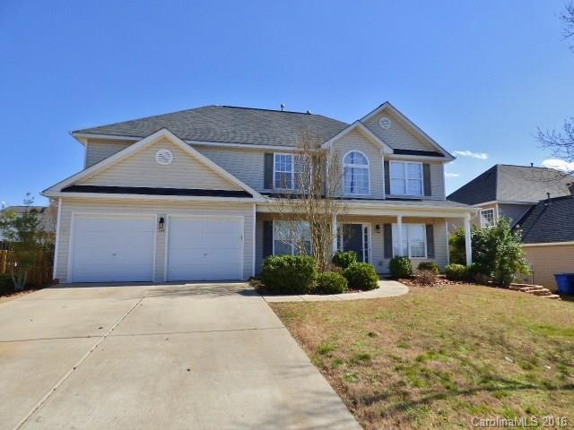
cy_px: 215
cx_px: 287
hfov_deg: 81.7
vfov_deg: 66.0
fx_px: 332
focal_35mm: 20
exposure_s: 1/1600
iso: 100
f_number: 2.8
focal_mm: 3.58
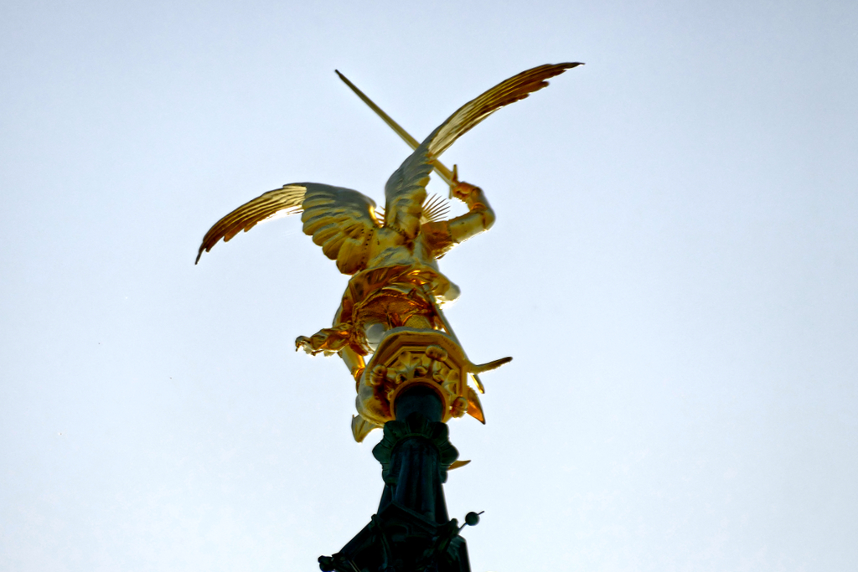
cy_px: 286
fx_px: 12370
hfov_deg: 4.0
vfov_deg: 2.7
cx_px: 429
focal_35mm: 519
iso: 125
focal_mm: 146
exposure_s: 1/2000
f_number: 4
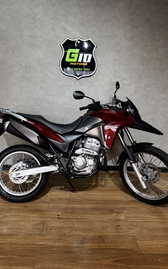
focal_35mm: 26
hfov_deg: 47.6
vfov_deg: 70.4
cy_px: 136
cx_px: 84
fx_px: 190
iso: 160
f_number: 1.78
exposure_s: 1/120
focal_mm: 6.76
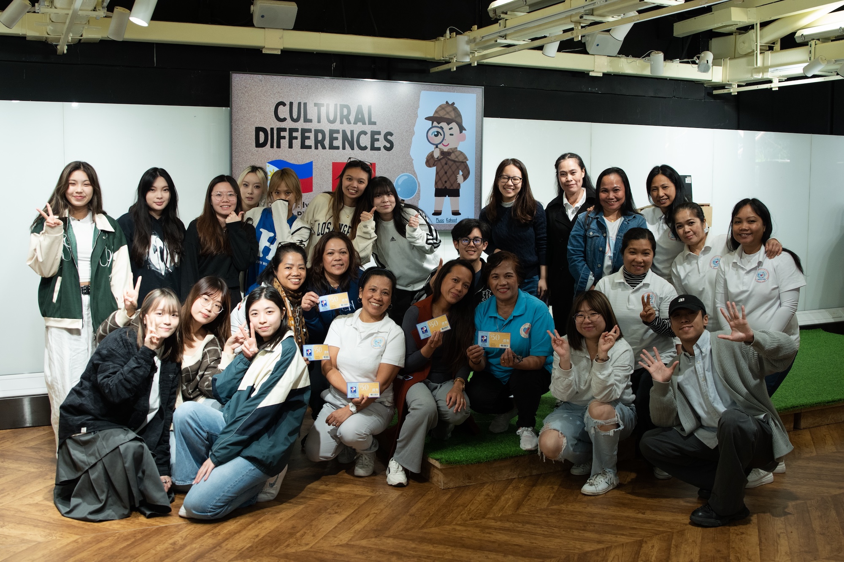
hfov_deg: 53.1
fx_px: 844
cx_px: 422
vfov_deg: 36.9
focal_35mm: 36
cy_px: 281
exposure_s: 1/250
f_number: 2.8
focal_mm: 24
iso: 1000
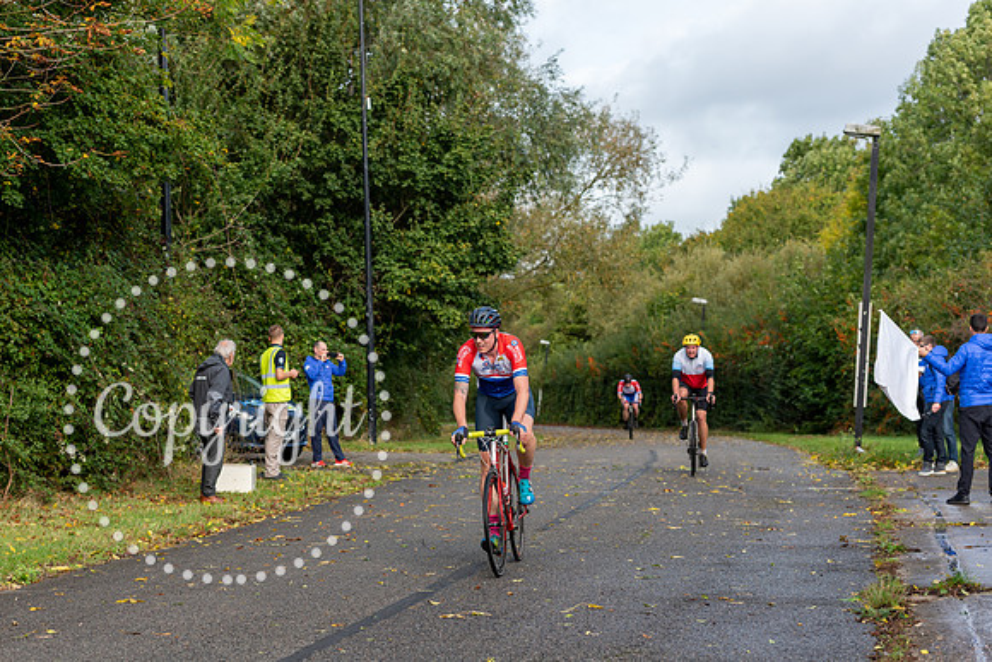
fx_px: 1929
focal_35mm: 70
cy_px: 331
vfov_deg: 19.5
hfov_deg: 28.8
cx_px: 496
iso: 200
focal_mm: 70
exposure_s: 1/640
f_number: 4
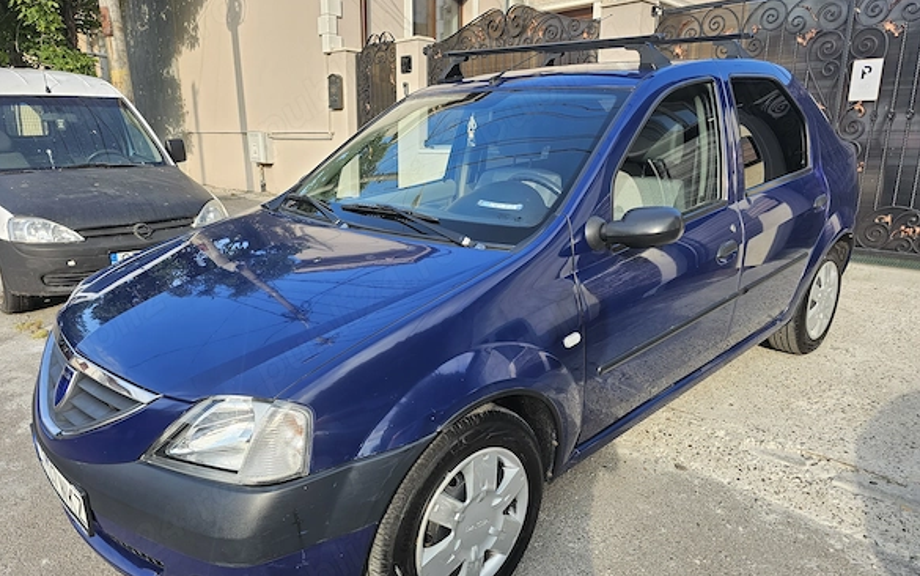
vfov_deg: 49.2
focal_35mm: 25
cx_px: 467
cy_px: 327
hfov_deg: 72.5
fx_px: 627
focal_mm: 6.3
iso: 16
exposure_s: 1/180
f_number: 1.7
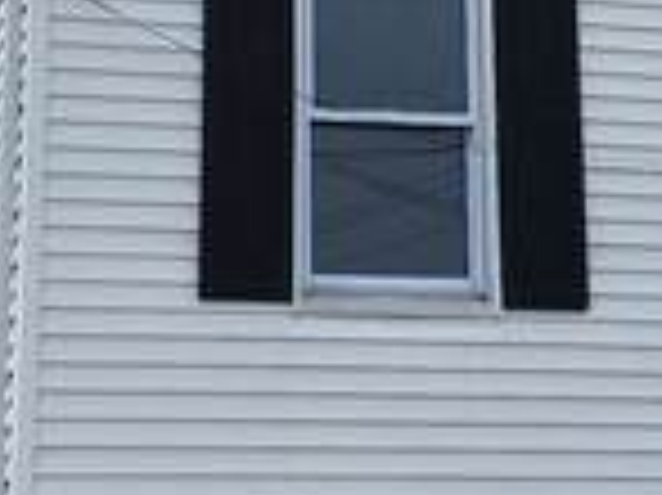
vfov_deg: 9.0
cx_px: 644
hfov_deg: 12.2
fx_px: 3057
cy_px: -234
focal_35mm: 160
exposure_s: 1/2797
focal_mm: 6.4
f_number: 1.8
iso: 12
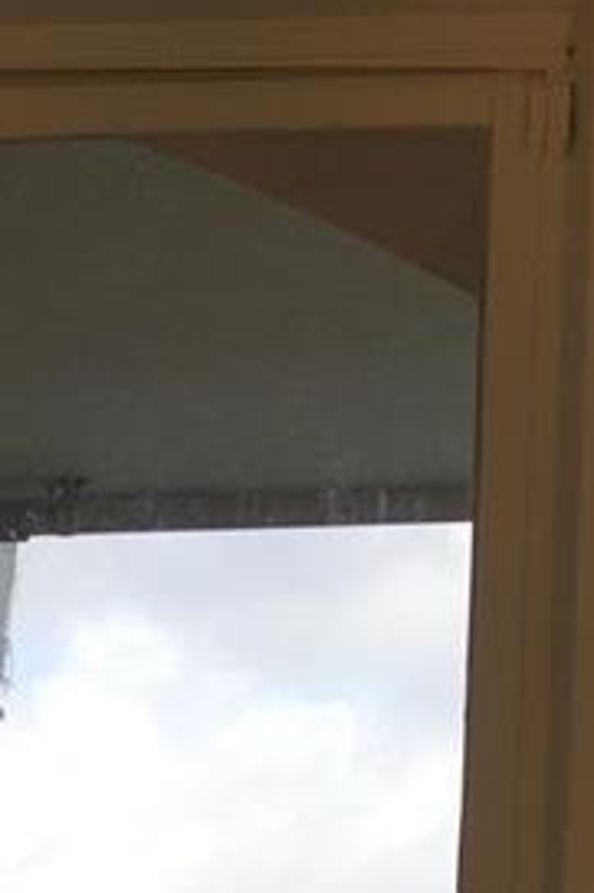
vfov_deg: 13.2
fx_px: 3296
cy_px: 1829
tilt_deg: -7.8
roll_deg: +1.2
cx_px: -519
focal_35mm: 133
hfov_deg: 9.7
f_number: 2.2
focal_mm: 4.15
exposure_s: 1/408
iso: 32
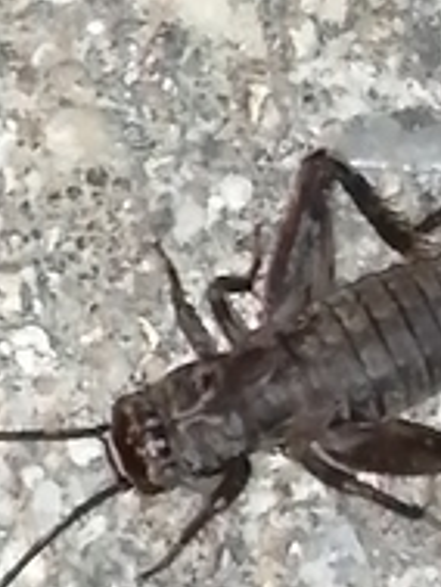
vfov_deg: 5.6
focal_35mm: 352
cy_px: 264
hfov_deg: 4.2
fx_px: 5972
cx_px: 292
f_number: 1.8
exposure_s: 1/33.3
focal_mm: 3.46
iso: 250
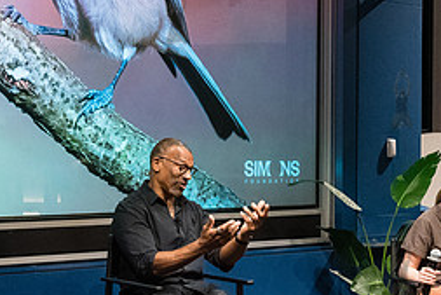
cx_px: 157
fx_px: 1066
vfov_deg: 15.7
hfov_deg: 23.3
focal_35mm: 87
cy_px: 154
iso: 6400
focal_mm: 35
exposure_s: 1/200
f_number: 3.5
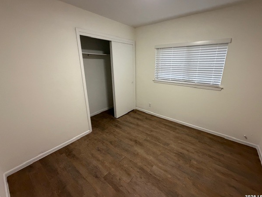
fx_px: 114
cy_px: 94
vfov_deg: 81.7
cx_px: 140
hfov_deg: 98.0
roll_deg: +0.1
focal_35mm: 15
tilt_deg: -16.5
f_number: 2.2
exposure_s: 1/60
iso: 640
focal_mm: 2.22
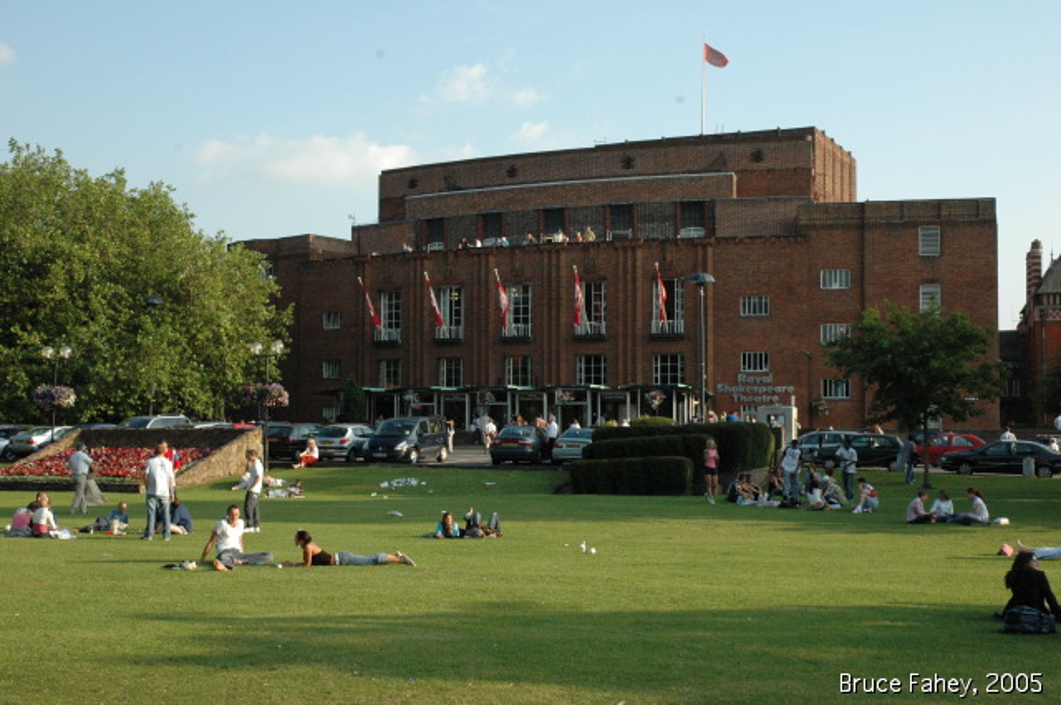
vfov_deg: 26.4
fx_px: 1501
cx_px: 530
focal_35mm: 51
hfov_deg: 38.9
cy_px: 352
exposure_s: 1/400
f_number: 10
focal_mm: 34
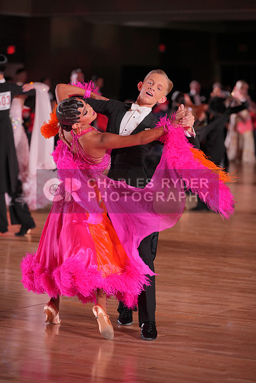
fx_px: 1364
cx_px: 128
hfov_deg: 10.7
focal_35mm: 128
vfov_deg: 16.0
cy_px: 192
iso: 1000
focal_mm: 128
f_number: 2.8
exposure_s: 1/400
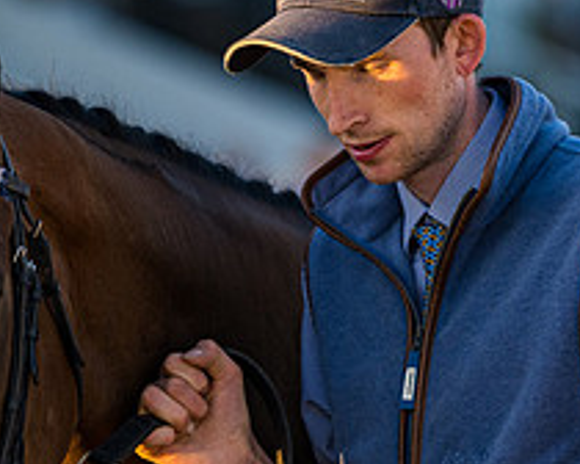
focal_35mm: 606
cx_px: 274
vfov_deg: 2.6
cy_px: 269
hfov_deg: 3.2
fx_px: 10402
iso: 400
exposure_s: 1/640
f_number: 4
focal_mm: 200
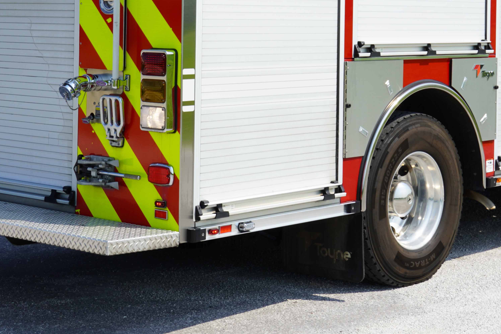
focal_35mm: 90
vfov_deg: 15.0
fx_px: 1252
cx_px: 315
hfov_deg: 22.6
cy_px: 18
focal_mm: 30
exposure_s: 1/125
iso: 100
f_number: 11
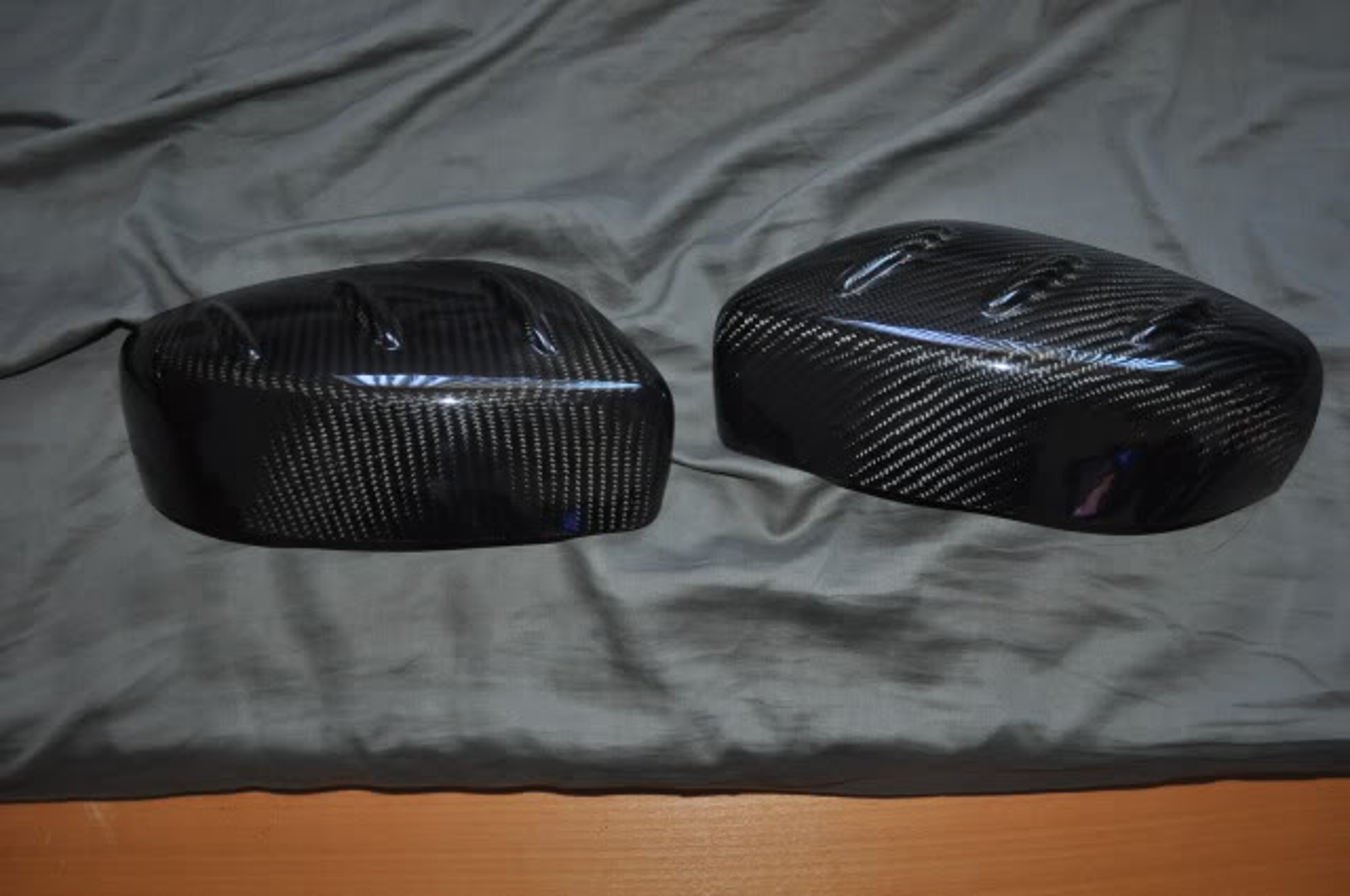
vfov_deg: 39.9
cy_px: 448
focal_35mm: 33
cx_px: 675
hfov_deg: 57.3
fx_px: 1236
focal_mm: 22
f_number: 4
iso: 800
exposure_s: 1/60
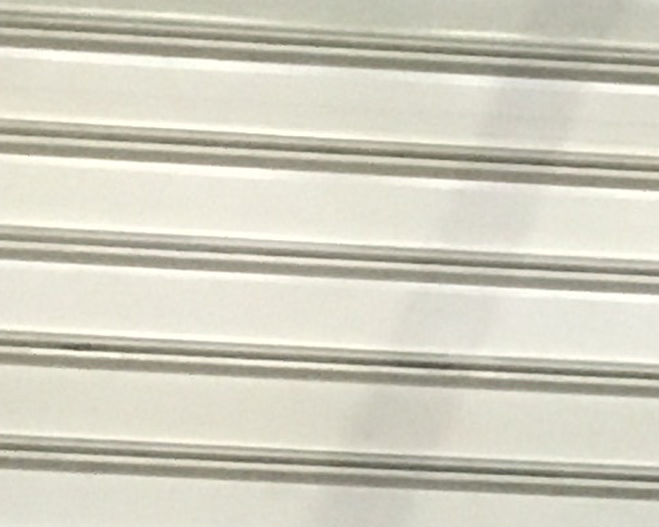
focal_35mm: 231
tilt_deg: -8.2
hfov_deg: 8.3
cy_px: 1622
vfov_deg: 6.1
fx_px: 4505
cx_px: 666
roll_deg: -1.8
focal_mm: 4.15
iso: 200
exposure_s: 1/17
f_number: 2.2
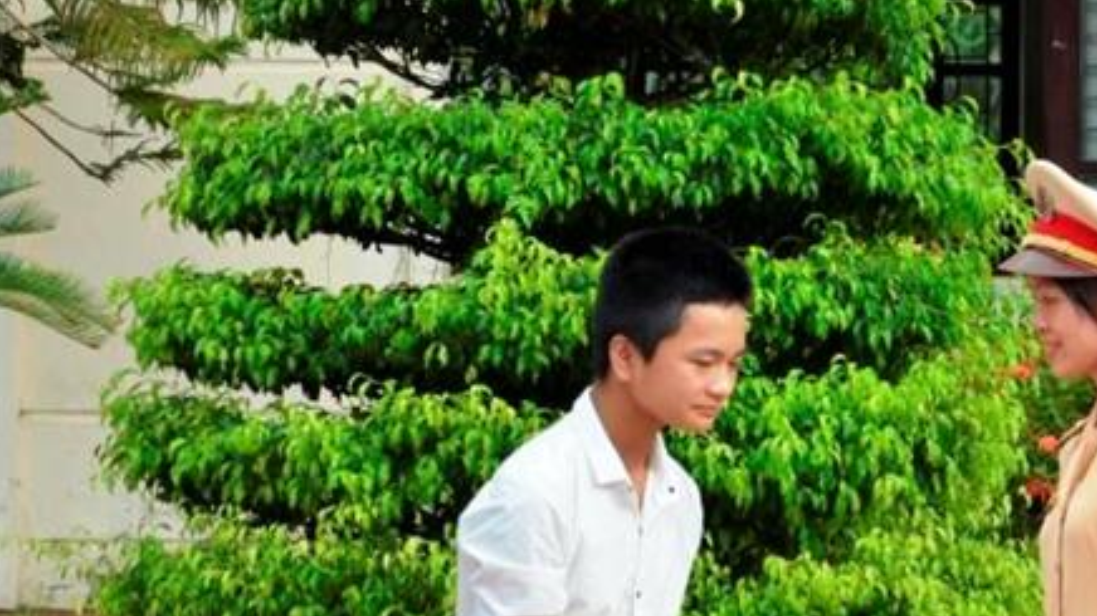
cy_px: 499
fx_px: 8781
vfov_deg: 4.0
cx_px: 866
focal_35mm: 302
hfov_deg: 7.1
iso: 800
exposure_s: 1/320
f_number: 10
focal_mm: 105
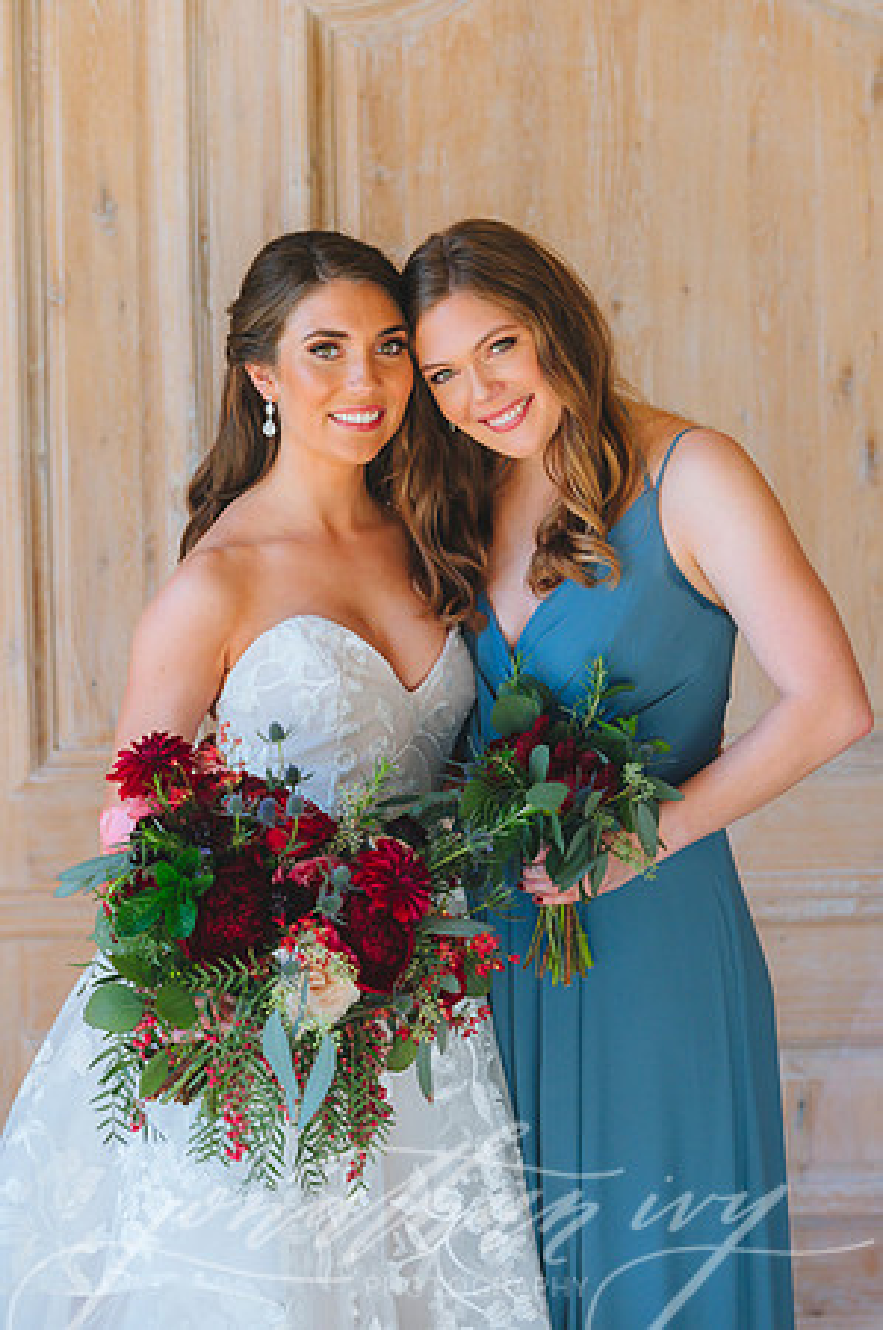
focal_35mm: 98
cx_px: 442
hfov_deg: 13.9
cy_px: 665
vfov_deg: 20.8
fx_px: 3614
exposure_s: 1/250
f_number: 2.8
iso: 640
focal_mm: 98
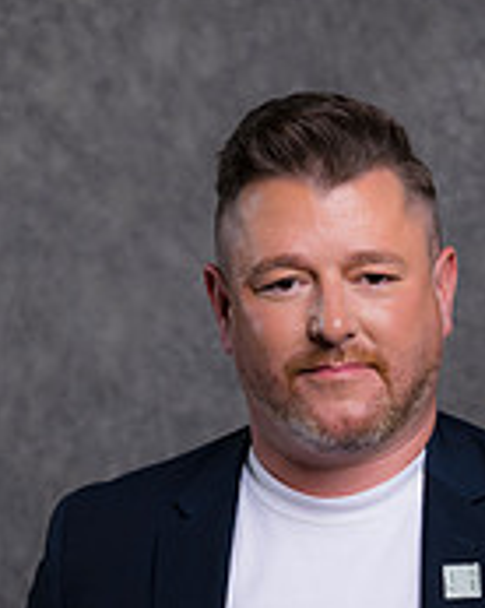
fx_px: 3739
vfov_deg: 9.2
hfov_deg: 7.4
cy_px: 710
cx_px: 369
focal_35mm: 208
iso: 100
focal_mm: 85
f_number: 5
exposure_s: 1/200
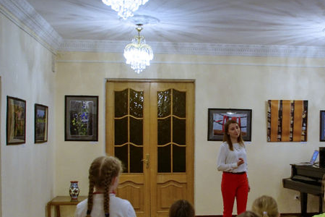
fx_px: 433
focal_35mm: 48
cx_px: 222
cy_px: 132
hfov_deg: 40.5
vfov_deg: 28.0
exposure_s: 1/60
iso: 500
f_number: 3.5
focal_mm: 16
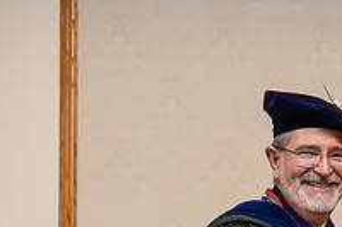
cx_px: 436
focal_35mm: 180
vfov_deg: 7.5
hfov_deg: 11.2
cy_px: 317
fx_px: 1709
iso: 2000
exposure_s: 1/200
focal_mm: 62
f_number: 5.6
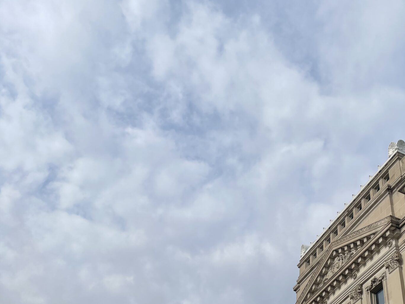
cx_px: 299
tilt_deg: +41.5
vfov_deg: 36.0
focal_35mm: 39
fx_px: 456
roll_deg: -2.3
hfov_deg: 46.3
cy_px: 227
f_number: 1.6
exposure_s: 1/7813
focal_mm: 4.2
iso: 32
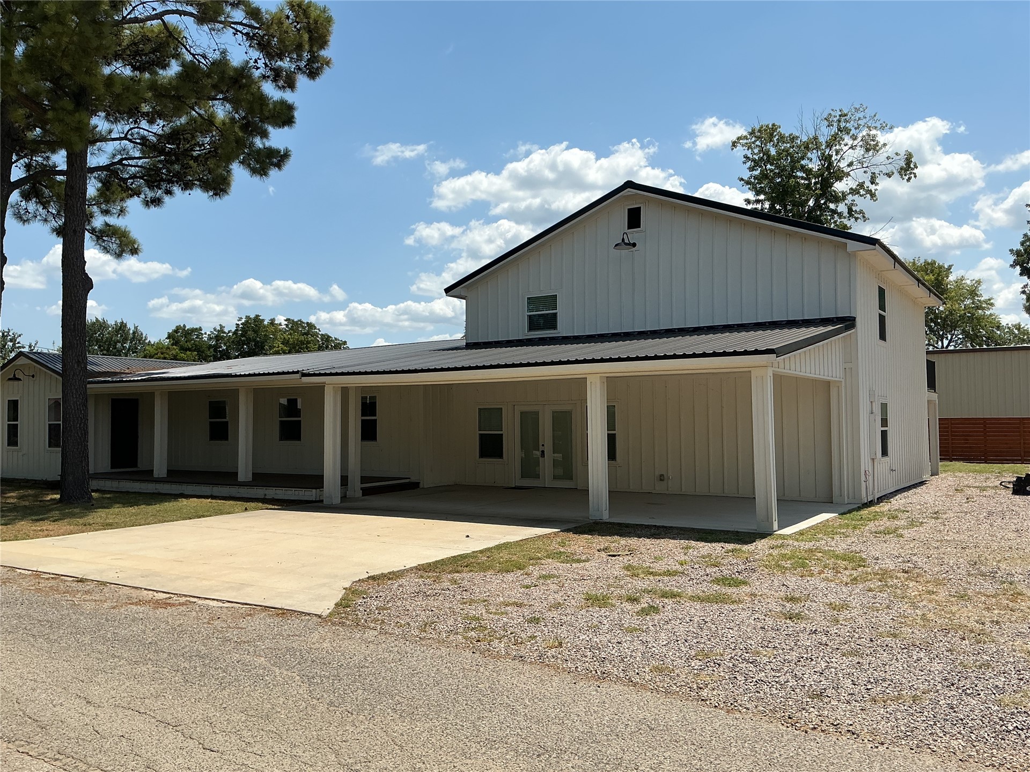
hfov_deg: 61.7
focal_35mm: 29
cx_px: 515
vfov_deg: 48.2
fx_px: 863
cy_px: 386
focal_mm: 3
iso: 25
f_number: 1.8
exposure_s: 1/2801
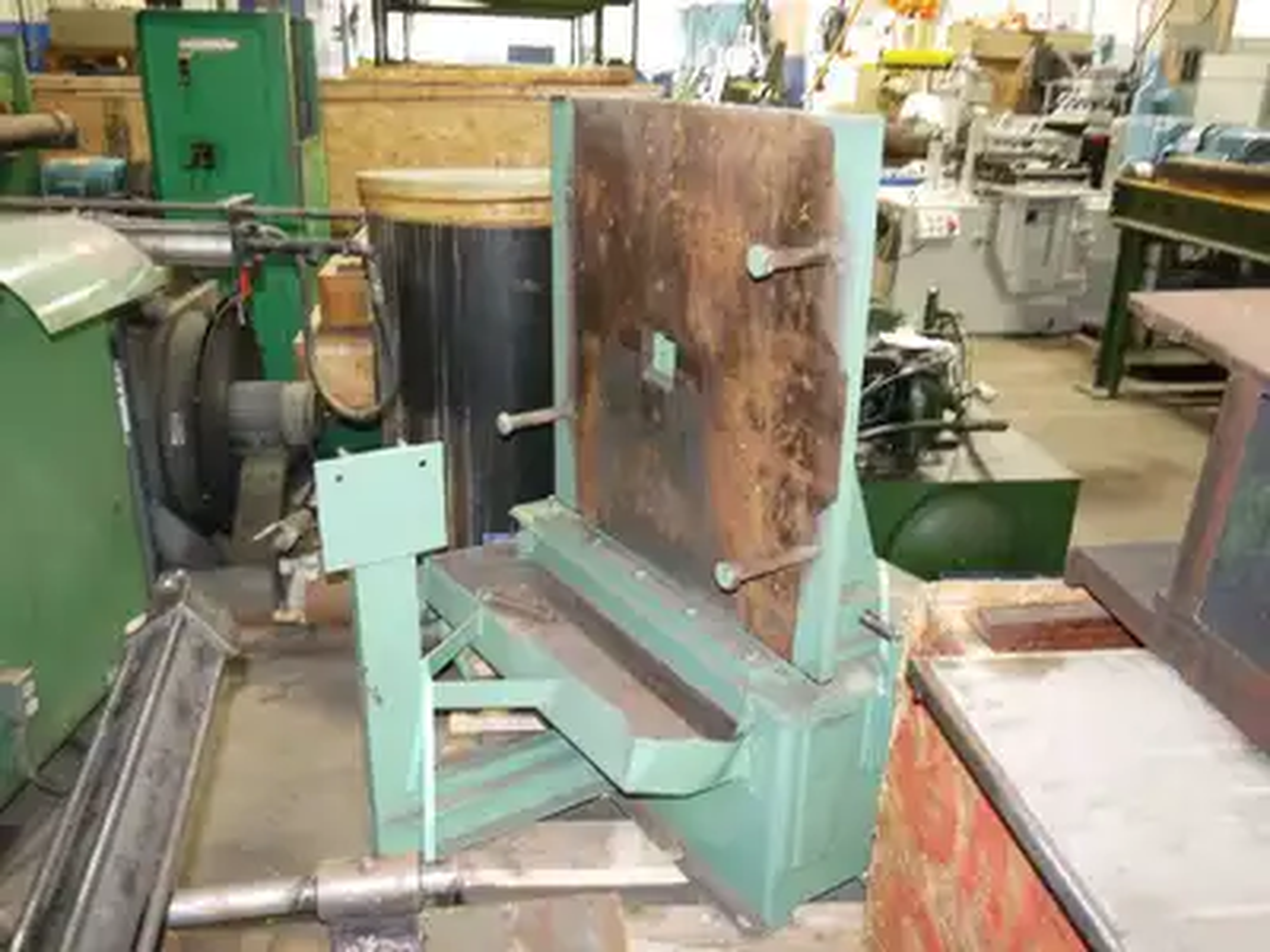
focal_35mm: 28
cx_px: 635
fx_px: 1027
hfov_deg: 63.4
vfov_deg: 49.7
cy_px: 476
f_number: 3.5
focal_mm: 14
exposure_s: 1/8
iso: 800
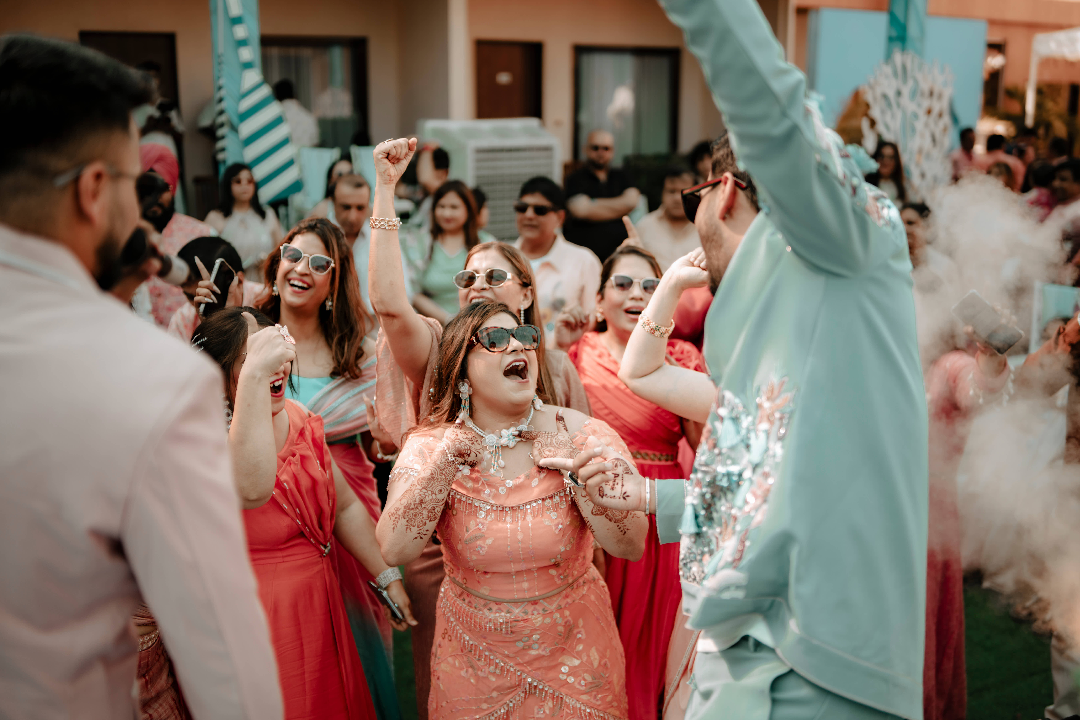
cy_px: 360
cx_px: 540
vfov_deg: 37.9
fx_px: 1050
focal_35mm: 35
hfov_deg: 54.4
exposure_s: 1/1000
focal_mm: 35
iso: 80
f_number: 1.4
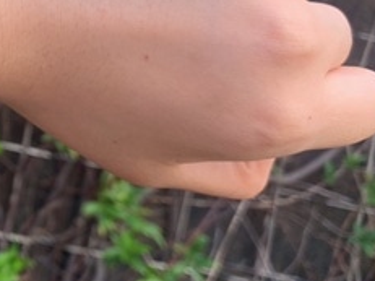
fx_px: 780
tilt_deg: -0.7
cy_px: 45
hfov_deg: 24.0
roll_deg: -10.6
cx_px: -101
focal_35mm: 72
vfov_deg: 20.1
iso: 25
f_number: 1.8
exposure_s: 1/315
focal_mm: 4.25
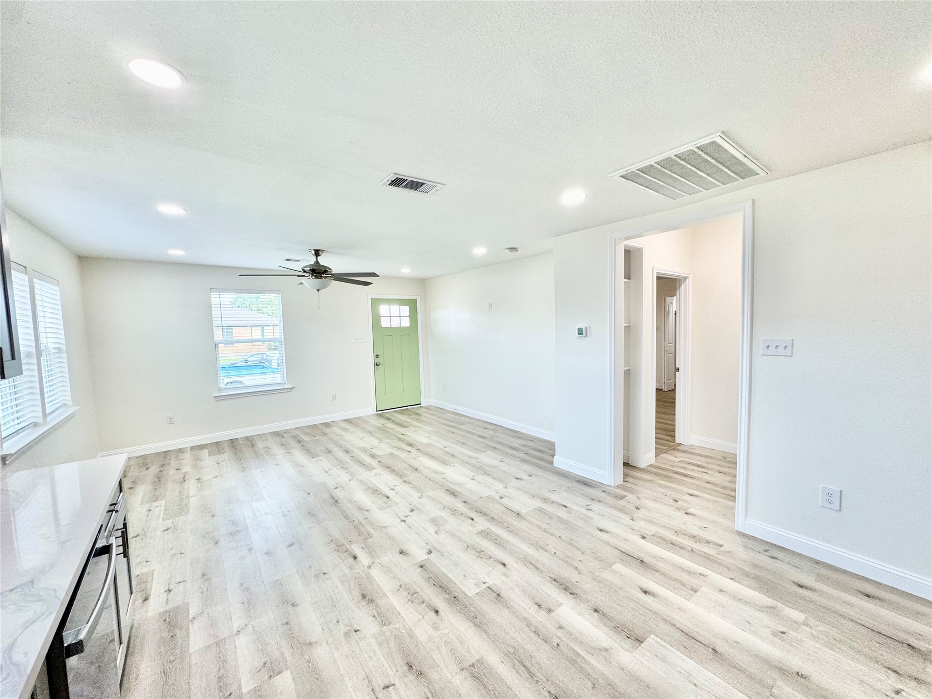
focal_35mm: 14
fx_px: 377
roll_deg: +0.6
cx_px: 466
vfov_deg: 85.7
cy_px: 350
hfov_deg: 102.1
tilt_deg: -5.3
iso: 125
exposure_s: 1/120
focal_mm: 2.22
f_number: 2.2
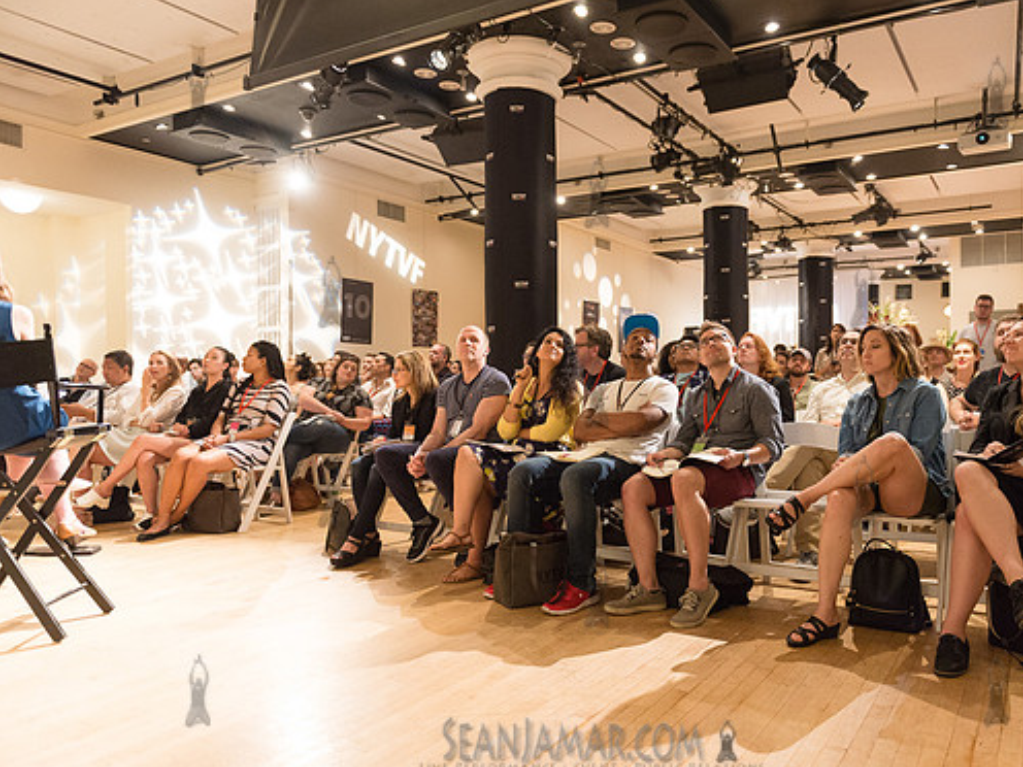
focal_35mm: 27
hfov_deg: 64.9
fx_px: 798
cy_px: 391
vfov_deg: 51.4
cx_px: 596
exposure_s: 1/200
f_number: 2.8
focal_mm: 24
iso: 4000
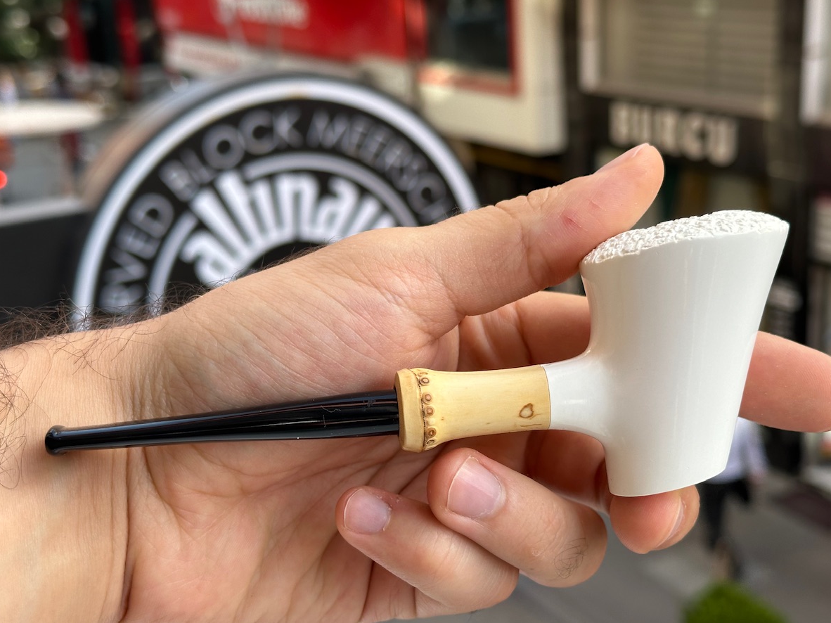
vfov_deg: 28.0
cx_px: 442
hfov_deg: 36.8
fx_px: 1248
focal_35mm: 52
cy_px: 335
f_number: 1.78
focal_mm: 6.86
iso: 64
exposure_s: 1/529
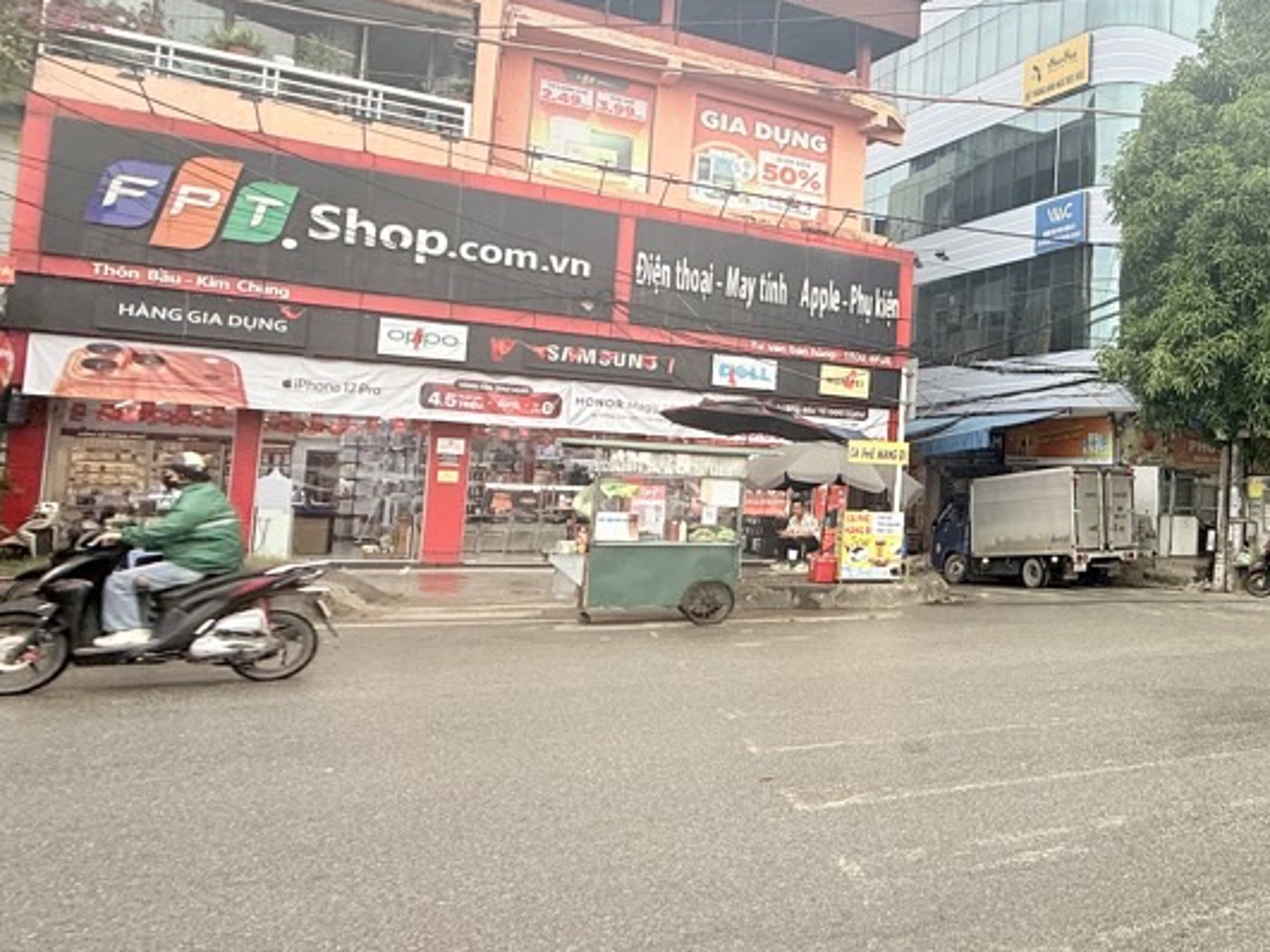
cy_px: 438
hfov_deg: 56.9
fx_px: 990
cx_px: 1126
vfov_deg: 51.3
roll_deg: -2.1
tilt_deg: +4.3
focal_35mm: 27
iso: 50
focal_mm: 2.22
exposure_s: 1/99
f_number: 2.2
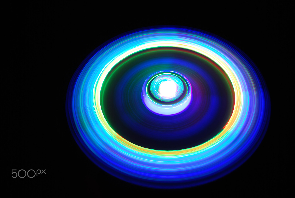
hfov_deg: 46.3
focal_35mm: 42
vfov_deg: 32.0
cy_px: 99
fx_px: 345
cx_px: 148
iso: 100
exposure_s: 2.7
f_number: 5
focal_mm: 28
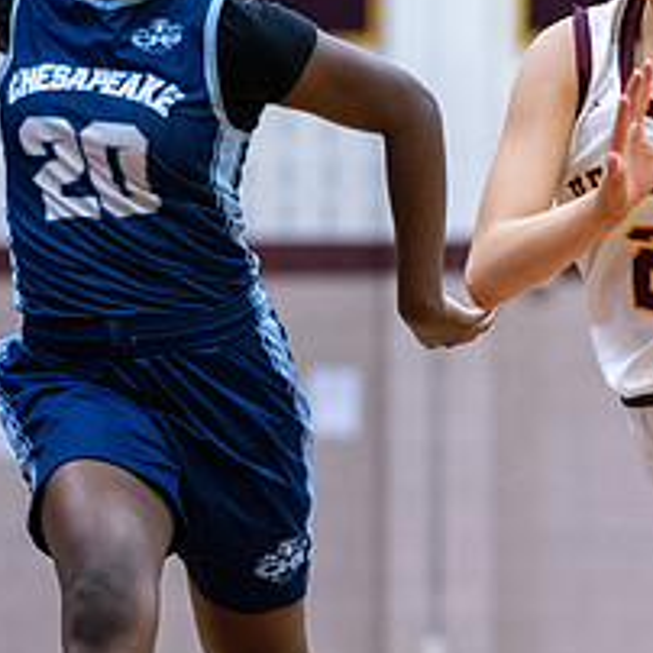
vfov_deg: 4.9
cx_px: 778
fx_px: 7705
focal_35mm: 361
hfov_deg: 4.8
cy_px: 455
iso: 1800
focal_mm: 85
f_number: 1.8
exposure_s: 1/1250
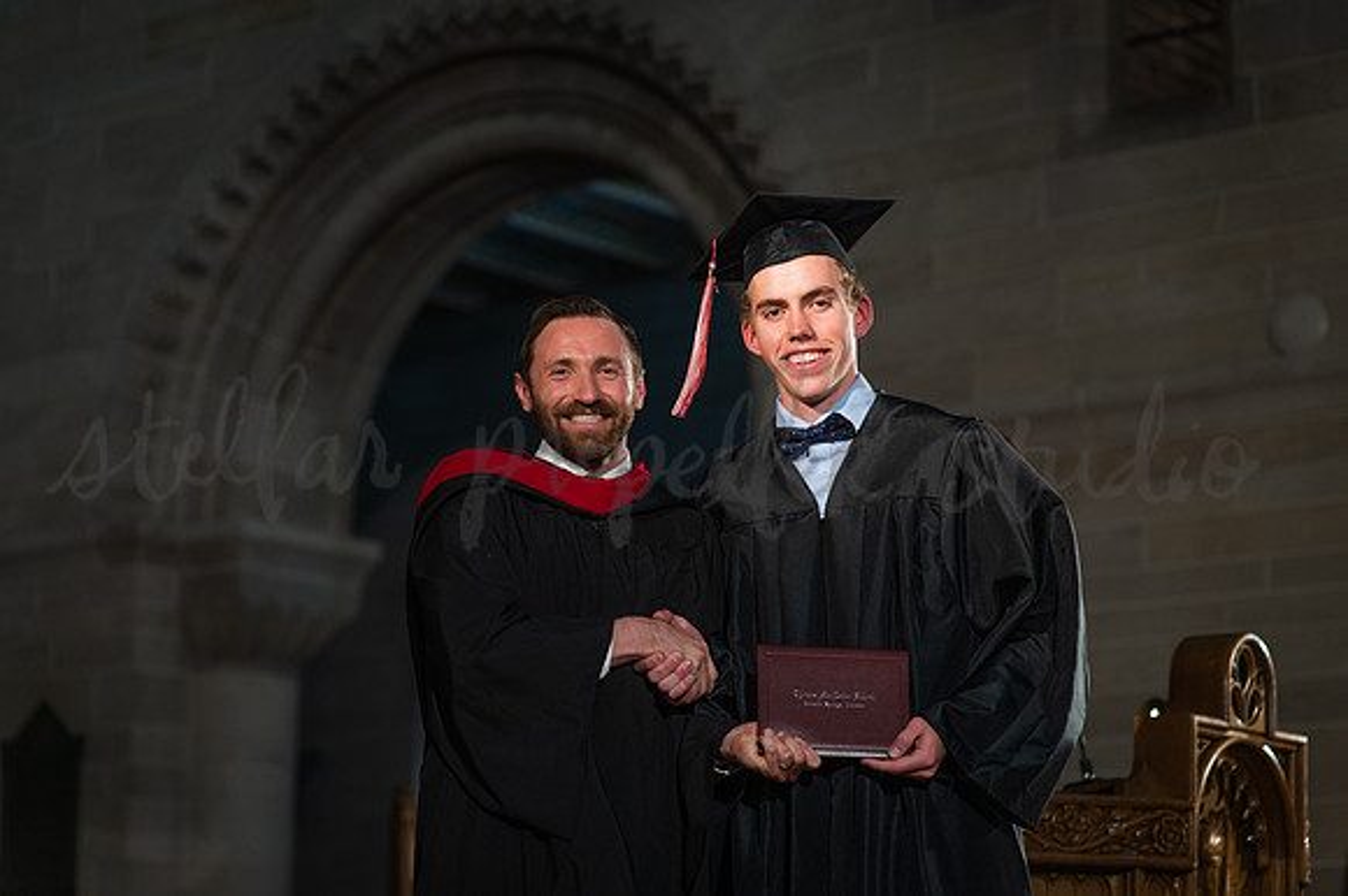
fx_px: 3181
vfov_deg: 16.1
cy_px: 448
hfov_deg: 23.9
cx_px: 674
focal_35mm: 85
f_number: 2.5
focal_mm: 85
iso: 1250
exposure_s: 1/320
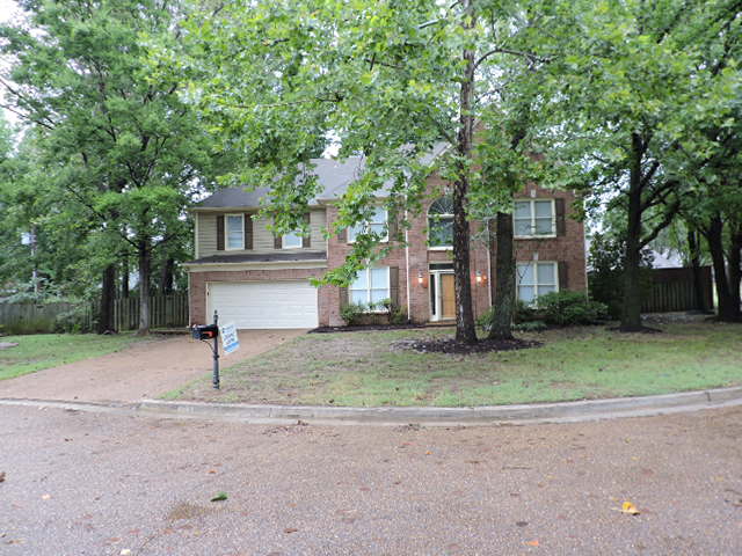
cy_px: 278
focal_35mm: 24
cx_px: 371
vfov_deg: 56.8
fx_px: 514
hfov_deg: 71.6
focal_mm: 4.3
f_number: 3
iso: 140
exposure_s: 1/30
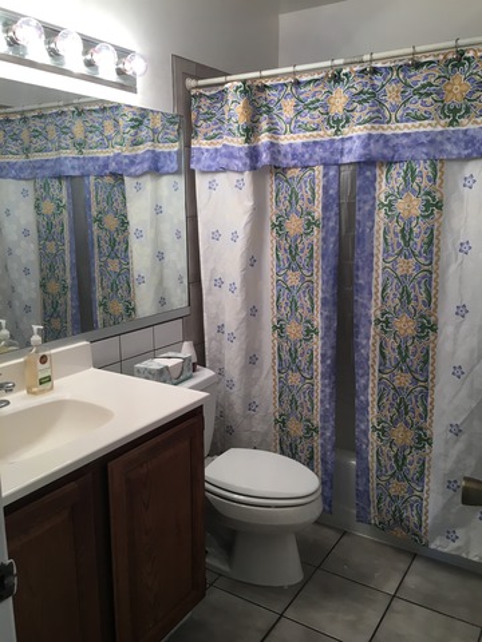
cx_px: 241
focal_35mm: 29
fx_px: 538
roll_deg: +1.0
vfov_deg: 61.7
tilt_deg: -12.0
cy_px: 321
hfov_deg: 48.2
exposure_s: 1/33
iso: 32
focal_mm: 4.15
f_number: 2.2
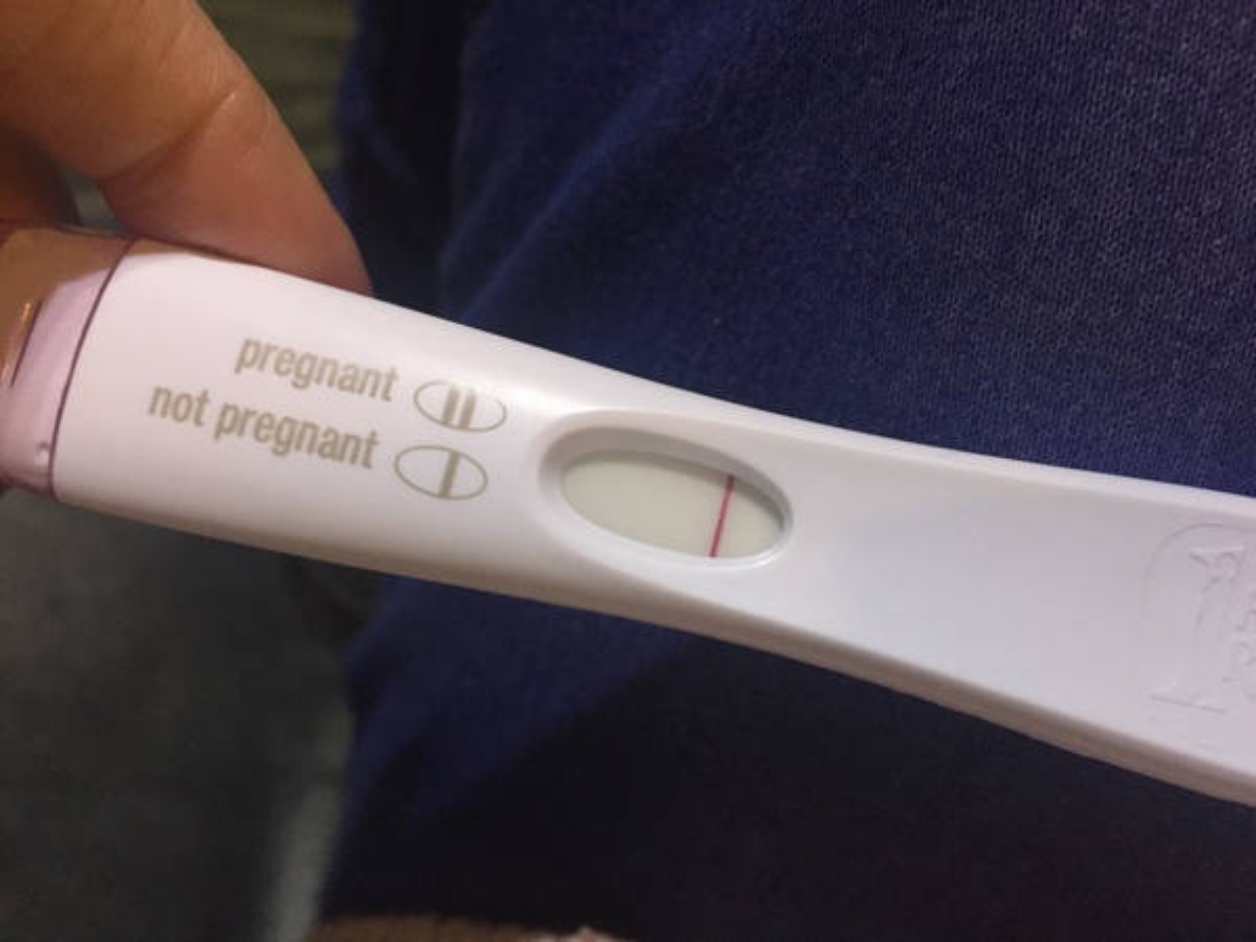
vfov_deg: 48.2
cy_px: 471
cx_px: 628
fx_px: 1052
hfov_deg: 61.7
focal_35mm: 29
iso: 160
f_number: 2.2
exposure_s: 1/33
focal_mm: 4.15
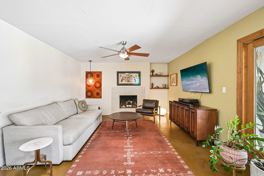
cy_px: 88
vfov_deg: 77.3
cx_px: 132
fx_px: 110
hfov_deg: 100.4
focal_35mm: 15
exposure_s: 1/5
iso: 640
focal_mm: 15
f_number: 8
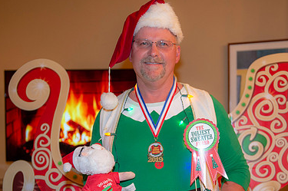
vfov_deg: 20.8
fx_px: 519
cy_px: 133
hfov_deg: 31.0
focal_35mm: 65
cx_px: 159
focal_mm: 42
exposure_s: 1/125
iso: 1600
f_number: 2.8
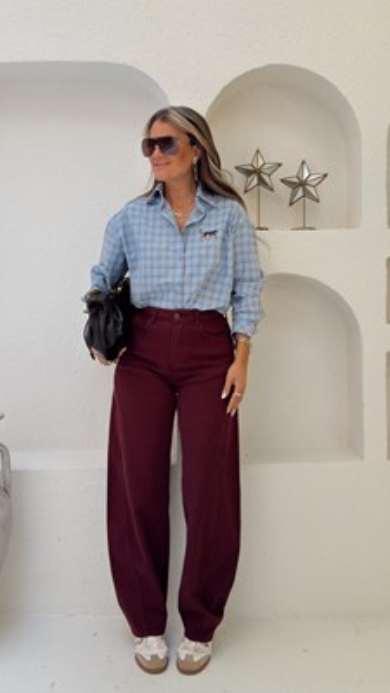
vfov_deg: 69.9
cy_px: 340
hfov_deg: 42.9
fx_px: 496
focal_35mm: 27
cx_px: 205
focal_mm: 6.76
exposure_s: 1/149
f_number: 1.78
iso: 50
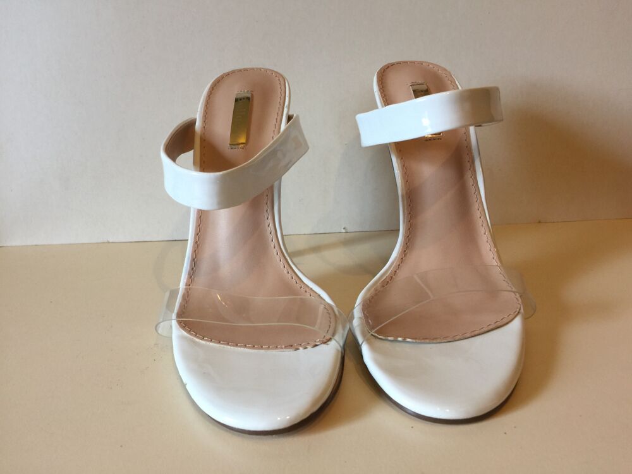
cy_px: 237
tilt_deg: -19.5
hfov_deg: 61.7
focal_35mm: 29
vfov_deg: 48.2
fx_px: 529
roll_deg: +0.5
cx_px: 316
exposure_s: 1/17
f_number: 2.2
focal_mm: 4.15
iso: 50
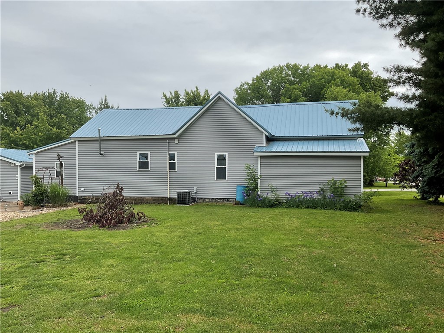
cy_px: 166
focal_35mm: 29
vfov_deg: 48.2
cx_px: 222
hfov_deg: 61.7
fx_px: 372
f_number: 1.8
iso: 16
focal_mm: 3
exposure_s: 1/883
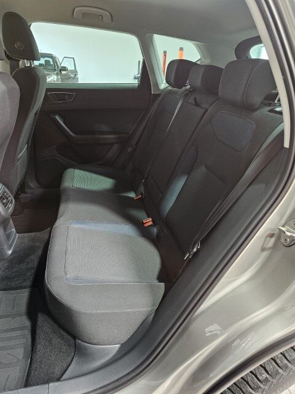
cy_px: 197
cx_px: 148
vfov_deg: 73.9
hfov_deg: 58.9
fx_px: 261
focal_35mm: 23
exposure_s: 1/100
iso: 500
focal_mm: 6.3
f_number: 1.7
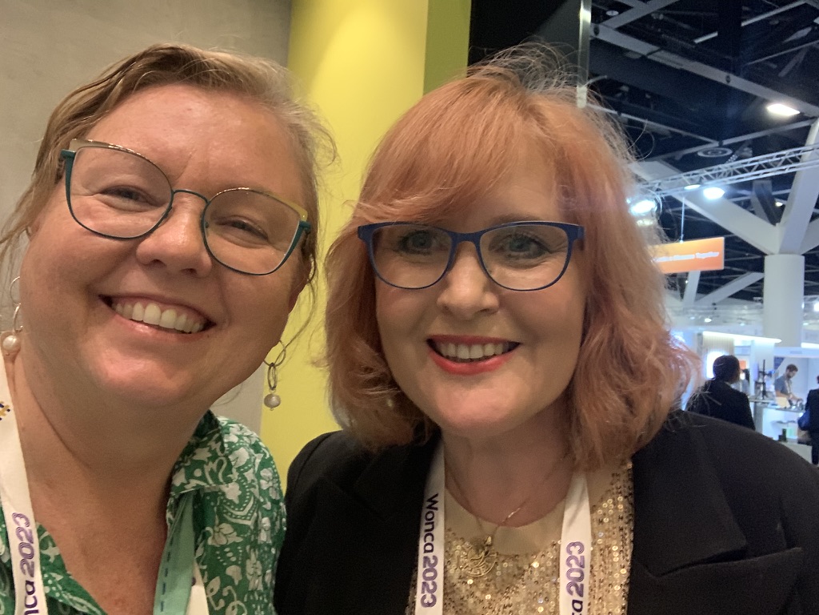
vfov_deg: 44.2
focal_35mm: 32
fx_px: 757
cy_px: 308
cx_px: 410
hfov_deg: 56.8
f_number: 2.2
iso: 400
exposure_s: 1/30
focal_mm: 2.87
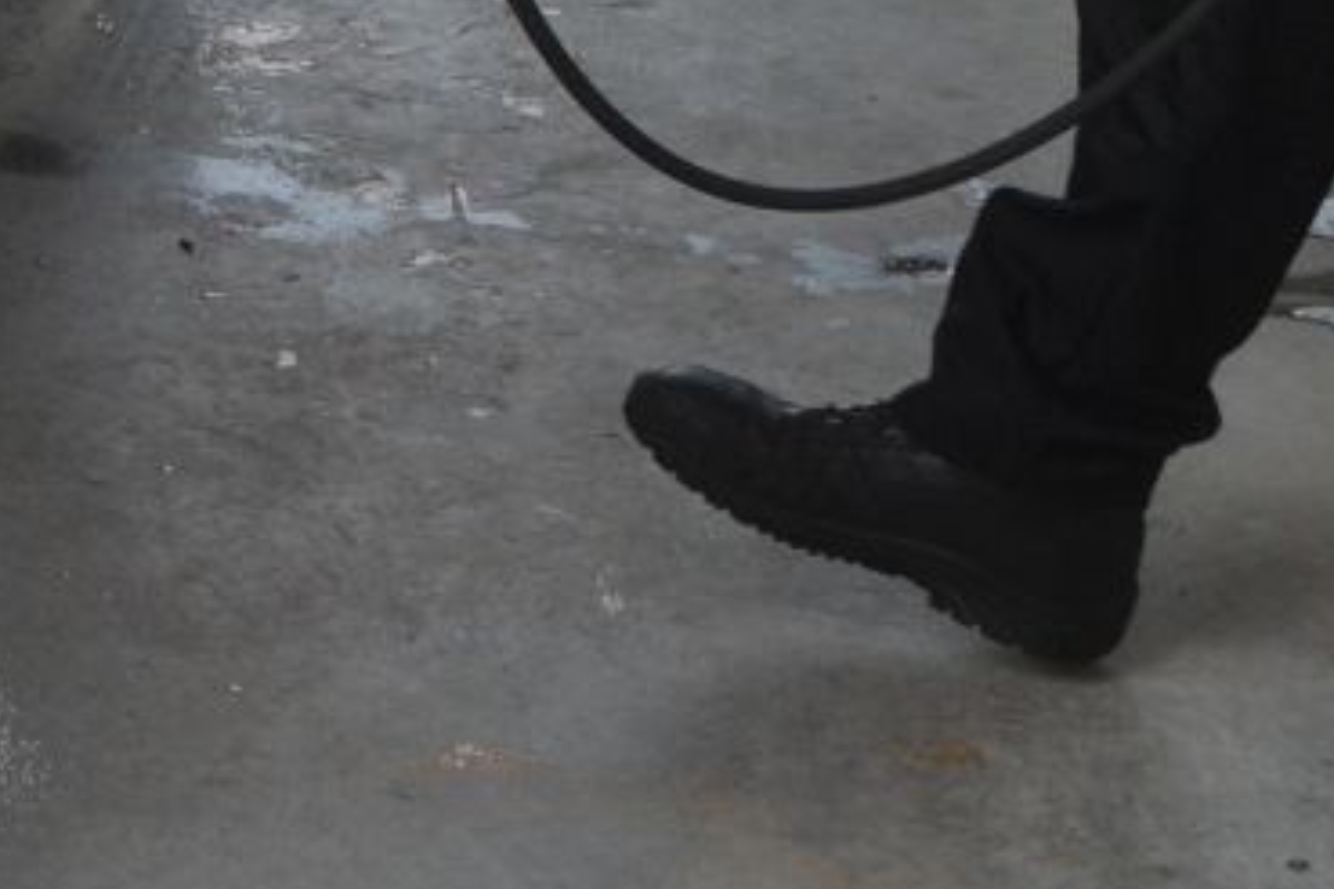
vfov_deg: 10.6
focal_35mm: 122
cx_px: -777
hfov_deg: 15.3
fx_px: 4520
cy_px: -632
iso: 400
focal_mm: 20
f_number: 10
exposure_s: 1/200
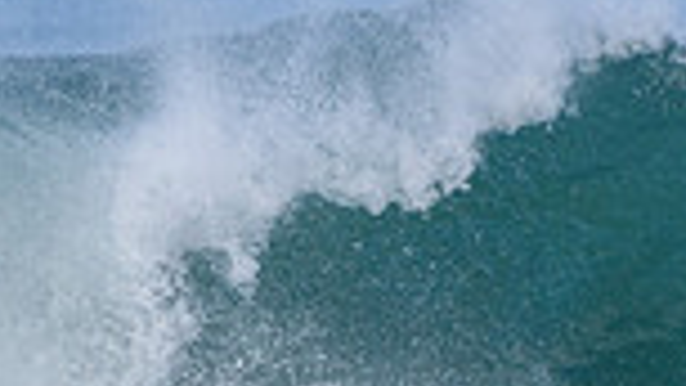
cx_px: 569
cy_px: 550
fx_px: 43448
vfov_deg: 0.5
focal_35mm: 2389
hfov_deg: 0.9
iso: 450
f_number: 5.6
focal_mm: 400
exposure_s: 1/2000
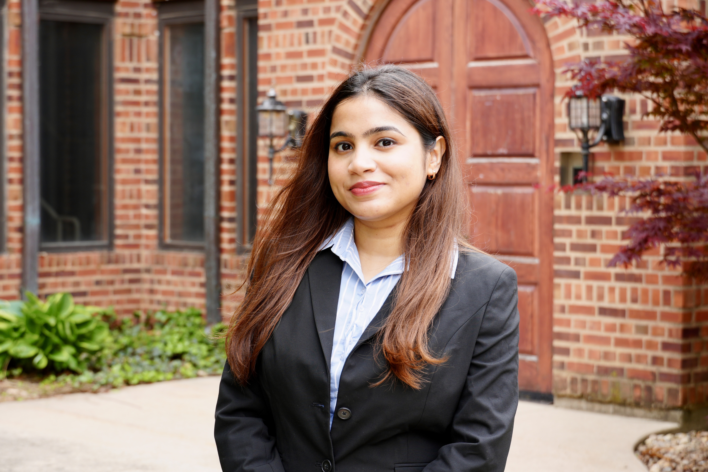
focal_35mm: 80
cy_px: 236
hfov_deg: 25.5
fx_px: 1563
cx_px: 354
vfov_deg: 17.2
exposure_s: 1/100
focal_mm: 53
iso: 125
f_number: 5
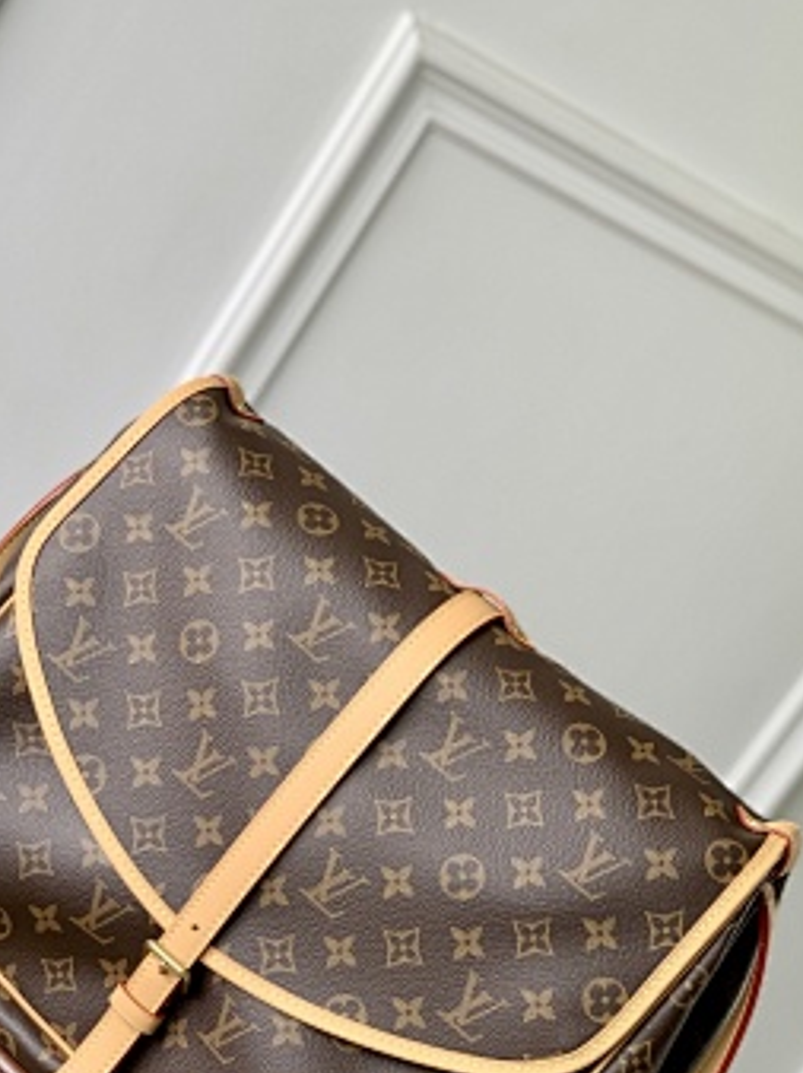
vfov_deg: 25.3
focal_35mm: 77
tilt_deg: -19.1
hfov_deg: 19.1
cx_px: 325
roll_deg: -34.1
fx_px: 2385
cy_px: 663
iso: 32
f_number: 2.4
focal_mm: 6
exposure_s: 1/122
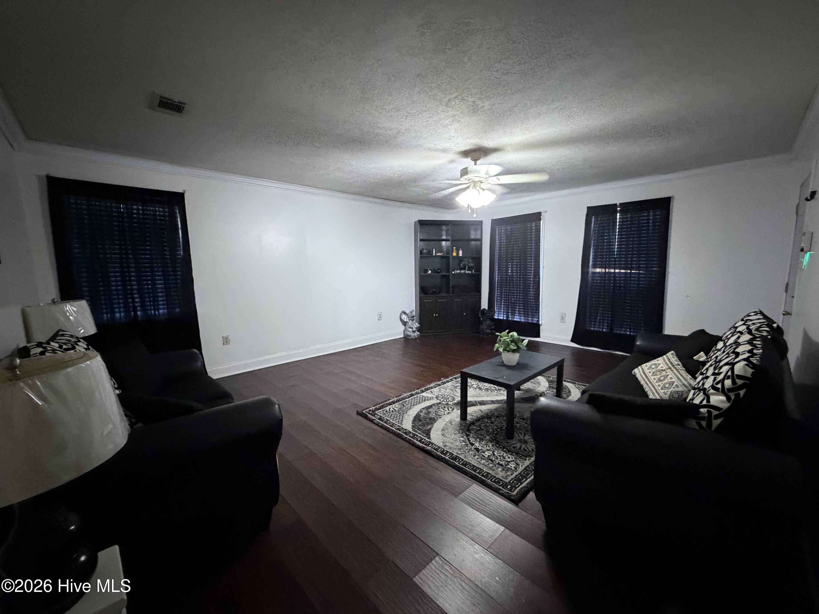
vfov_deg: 85.7
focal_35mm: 14
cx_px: 410
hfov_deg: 102.1
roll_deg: +0.2
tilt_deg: -8.1
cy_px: 307
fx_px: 331
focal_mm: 2.22
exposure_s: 1/40
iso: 1250
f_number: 2.2
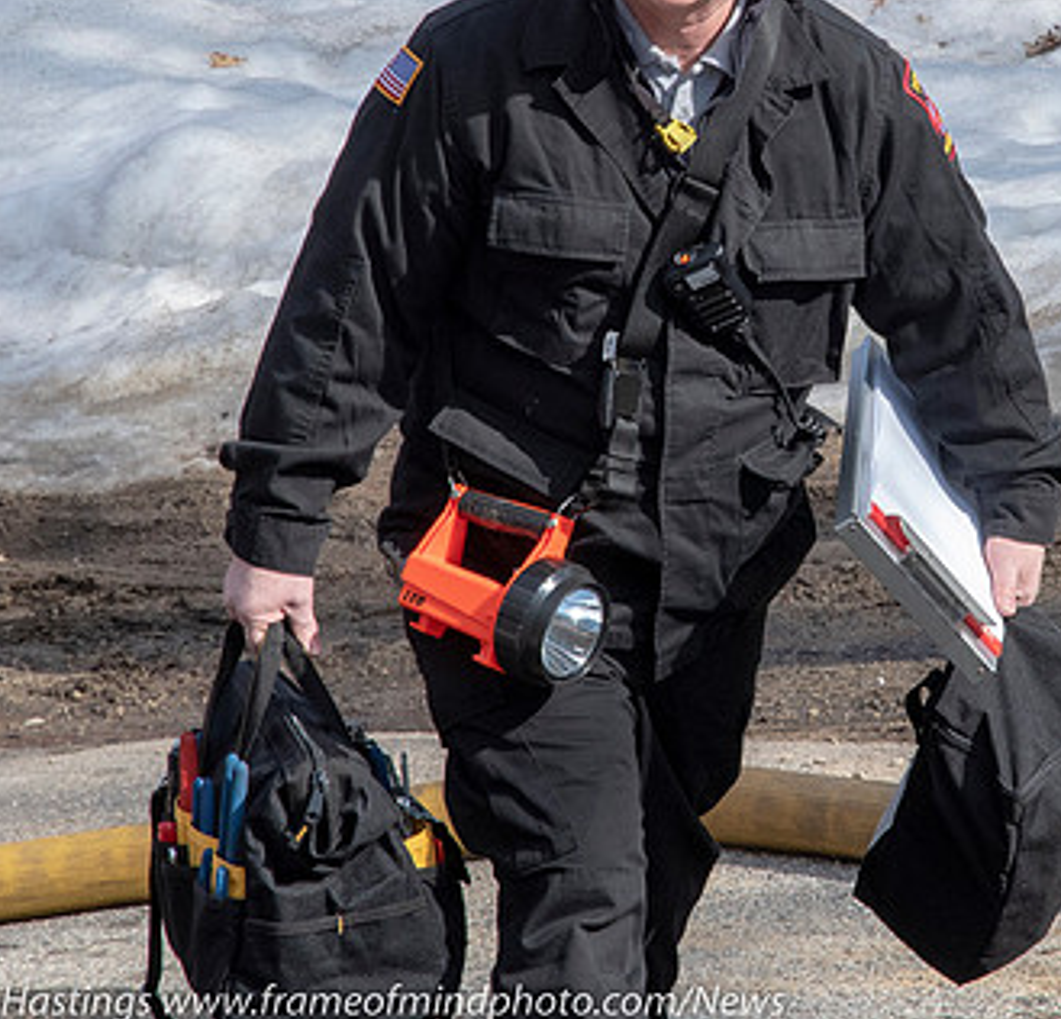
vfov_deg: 6.0
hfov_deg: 6.3
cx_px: 893
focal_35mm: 285
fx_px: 9690
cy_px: 268
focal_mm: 80
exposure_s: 1/800
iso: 640
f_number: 9
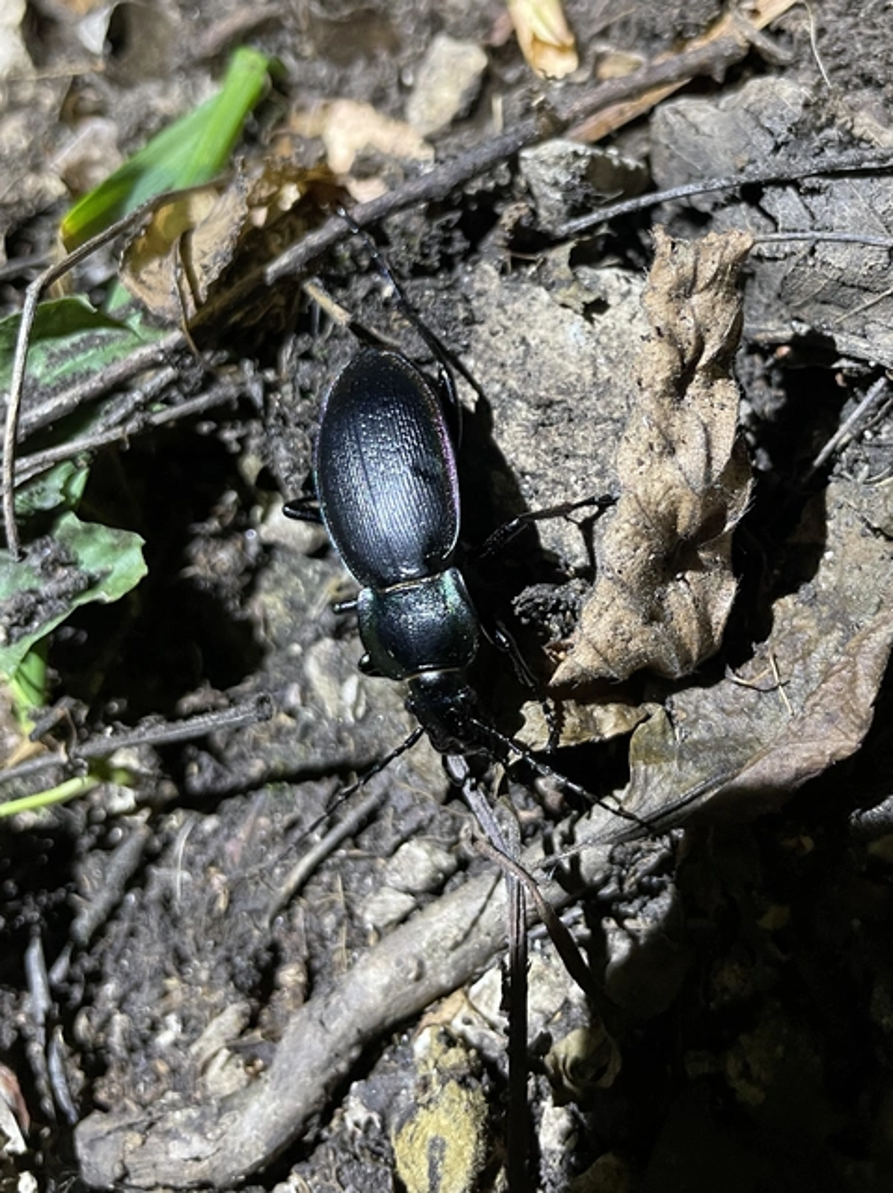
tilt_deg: -63.0
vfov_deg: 67.3
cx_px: 446
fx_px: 896
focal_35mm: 26
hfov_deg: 53.0
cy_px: 596
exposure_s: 1/55
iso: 250
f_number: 1.6
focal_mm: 4.2
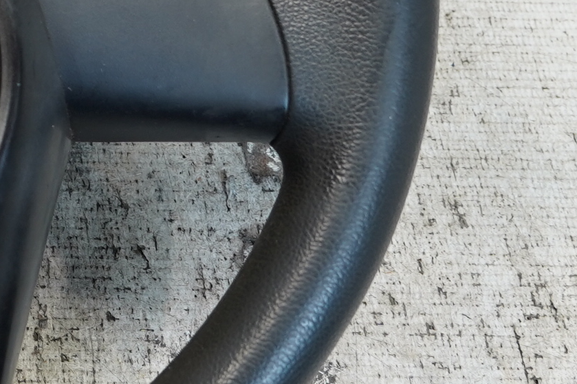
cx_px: -219
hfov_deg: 21.0
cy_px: 3
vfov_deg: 15.6
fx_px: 1377
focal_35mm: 86
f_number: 4
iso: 320
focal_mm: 16
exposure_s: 1/60
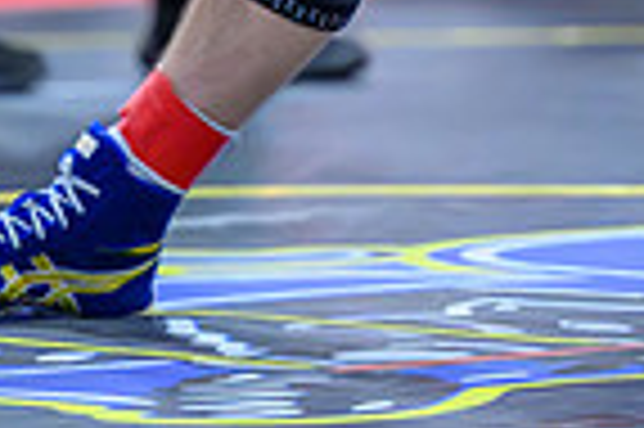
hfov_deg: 3.8
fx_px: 9738
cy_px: -336
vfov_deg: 2.5
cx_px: 490
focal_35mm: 545
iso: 18000
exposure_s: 1/800
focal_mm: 120
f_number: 2.8
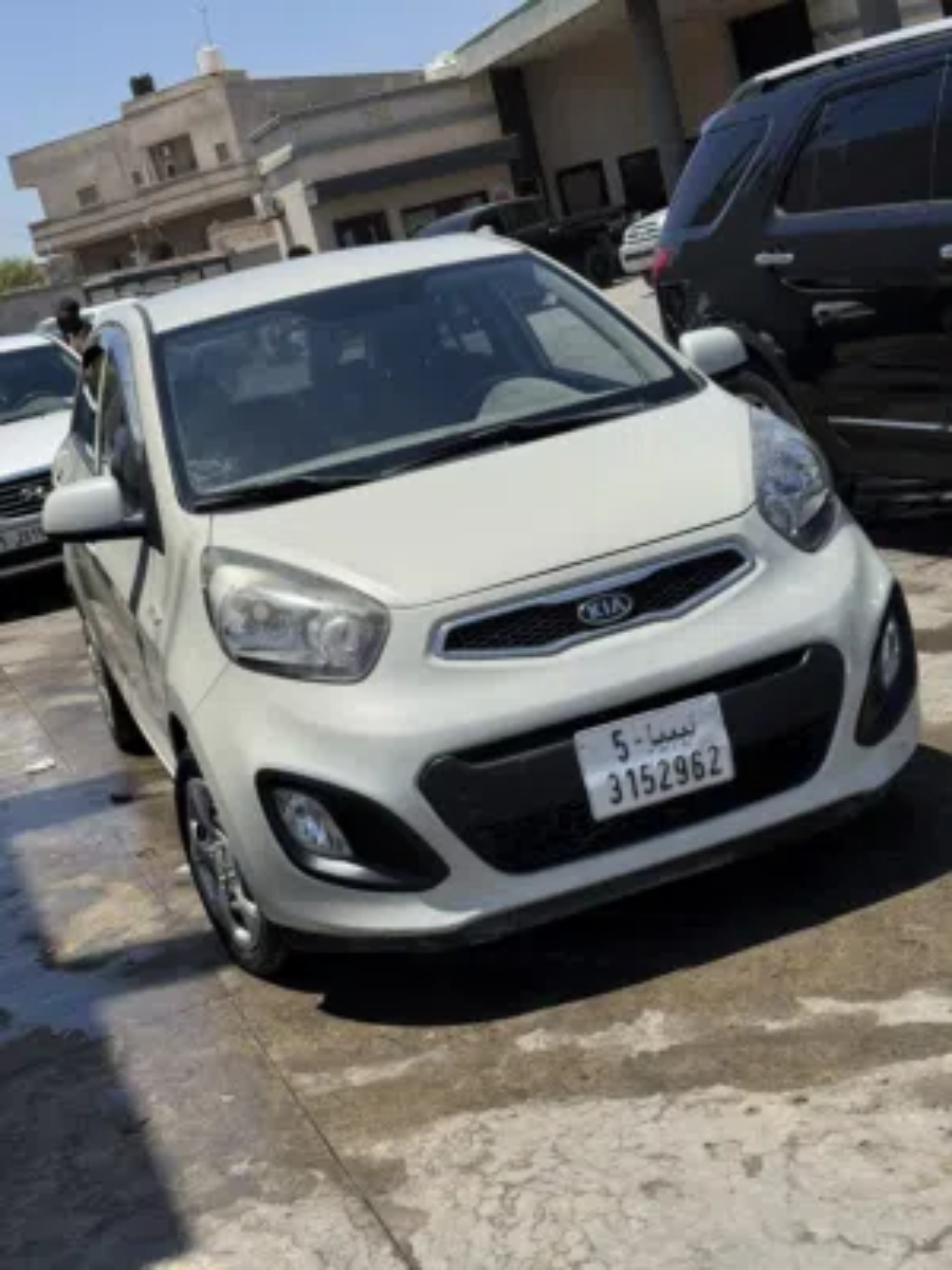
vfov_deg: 39.7
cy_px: 635
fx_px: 1760
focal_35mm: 48
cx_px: 476
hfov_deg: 30.3
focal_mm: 6.76
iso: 64
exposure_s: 1/6410
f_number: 1.78
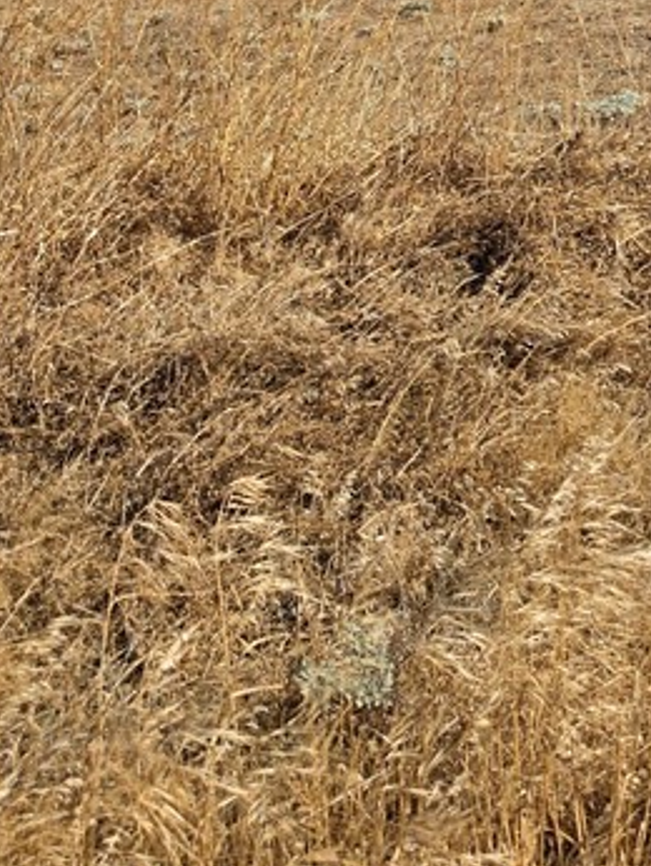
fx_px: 1703
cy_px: -140
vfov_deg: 25.9
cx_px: 864
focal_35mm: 68
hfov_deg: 19.8
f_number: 1.4
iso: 64
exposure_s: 1/7939
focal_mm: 6.5
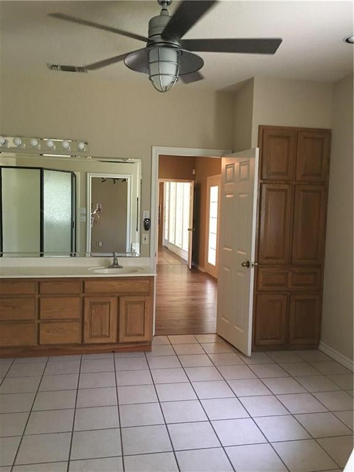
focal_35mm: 29
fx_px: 395
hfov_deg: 48.2
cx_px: 177
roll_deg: -1.3
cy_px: 236
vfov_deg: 61.7
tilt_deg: -3.4
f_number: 2.2
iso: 100
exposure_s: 1/10
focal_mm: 4.15
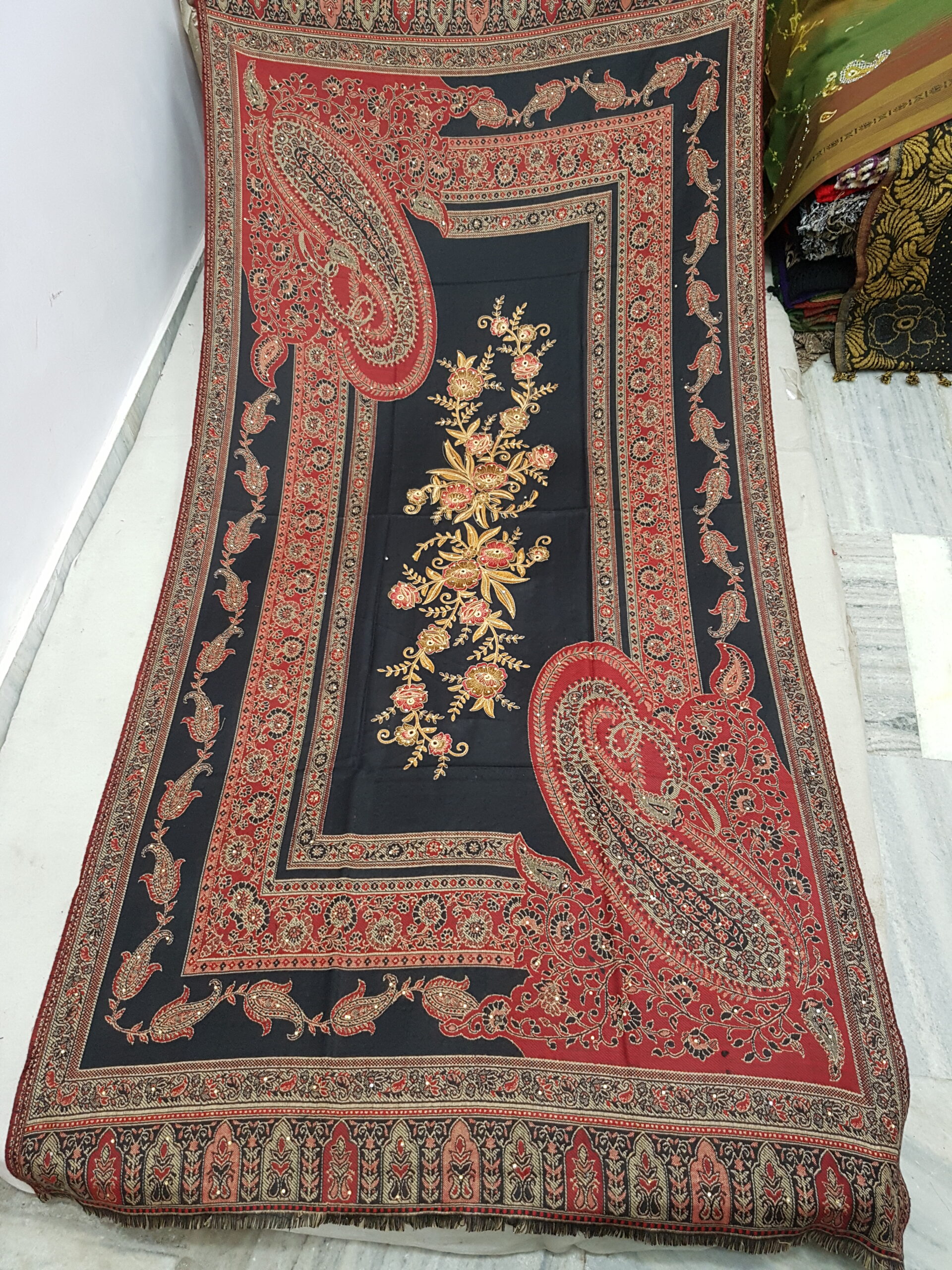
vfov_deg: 67.3
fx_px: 953
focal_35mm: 26
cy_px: 635
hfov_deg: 53.1
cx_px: 476
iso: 200
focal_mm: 4.2
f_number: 1.7
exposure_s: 1/25
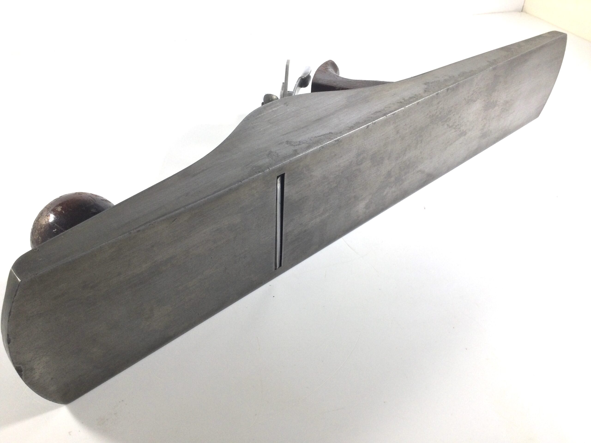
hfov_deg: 58.4
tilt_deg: -36.9
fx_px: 529
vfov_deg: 45.4
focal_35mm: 31
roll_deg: -3.0
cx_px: 296
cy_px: 222
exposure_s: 1/100
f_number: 2.4
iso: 40
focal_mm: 3.3
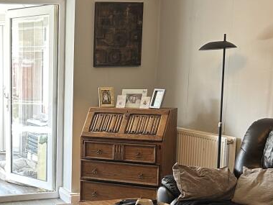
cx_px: 17
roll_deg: +0.4
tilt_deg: -9.2
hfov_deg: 26.6
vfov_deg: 20.8
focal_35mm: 70
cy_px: 160
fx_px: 552
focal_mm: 5.7
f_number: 1.5
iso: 100
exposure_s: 1/100
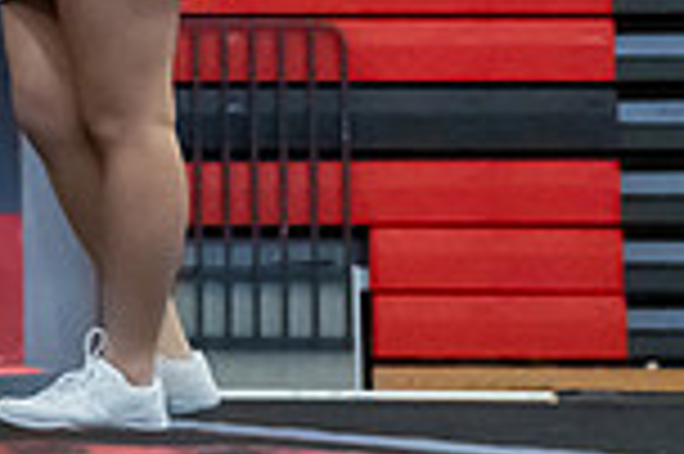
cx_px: -622
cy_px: -785
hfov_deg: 6.7
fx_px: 5713
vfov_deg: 4.4
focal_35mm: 301
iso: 5000
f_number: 2.8
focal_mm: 42
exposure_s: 1/800
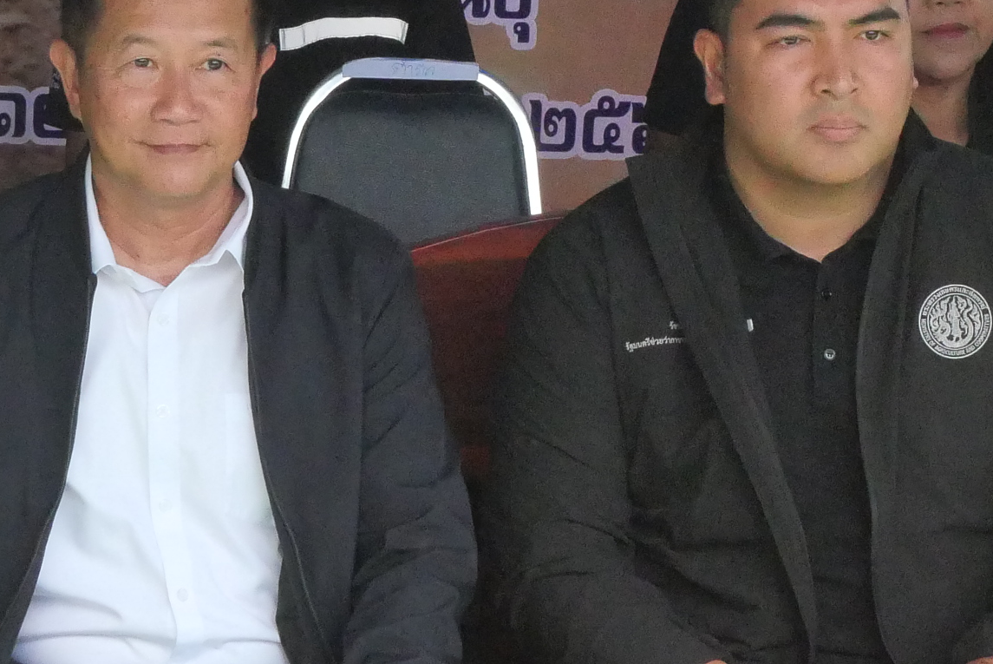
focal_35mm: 214
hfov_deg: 9.6
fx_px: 5906
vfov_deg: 6.4
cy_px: -21
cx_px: 741
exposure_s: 1/500
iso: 3200
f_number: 10
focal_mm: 32
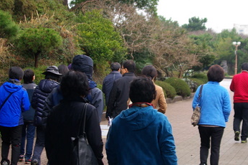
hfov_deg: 21.0
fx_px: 668
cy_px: 93
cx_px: 144
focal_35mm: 97
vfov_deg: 14.1
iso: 200
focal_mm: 28
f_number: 4
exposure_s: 1/125
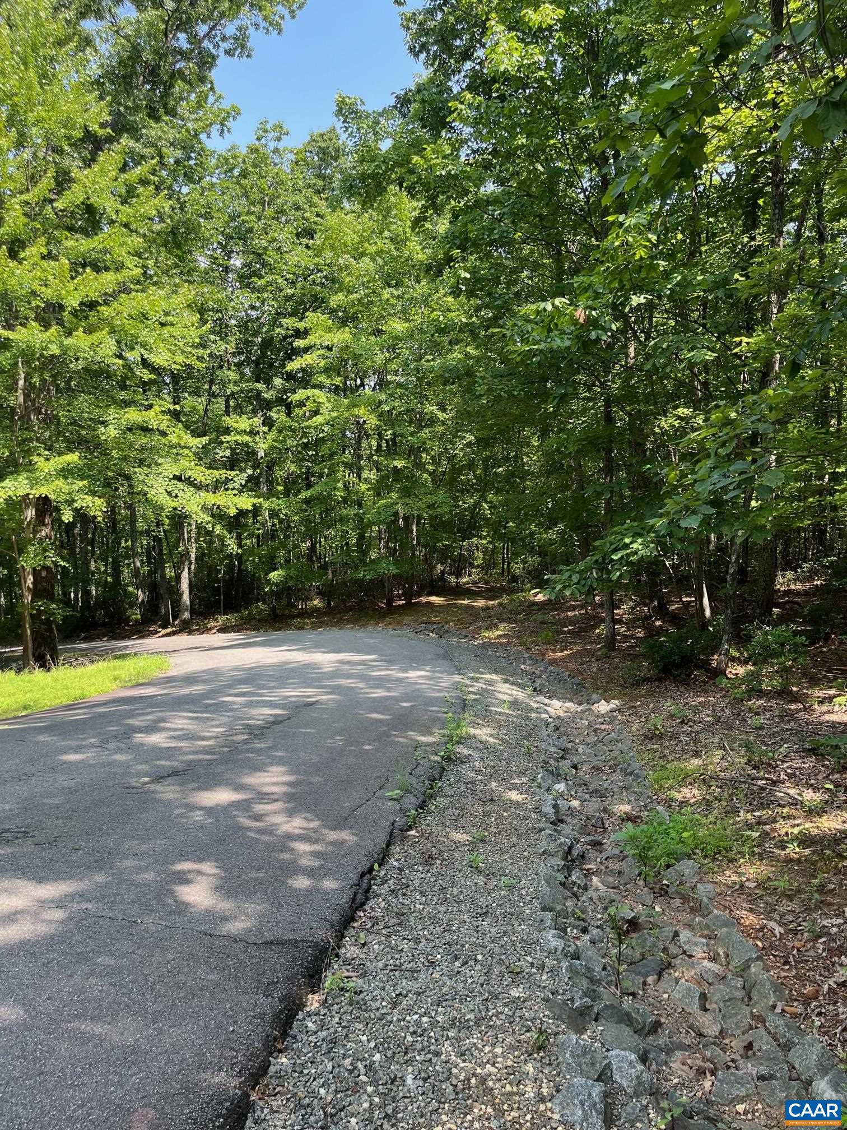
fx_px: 848
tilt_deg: -6.1
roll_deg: -0.7
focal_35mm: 26
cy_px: 565
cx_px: 424
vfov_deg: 67.3
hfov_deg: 53.1
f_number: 1.6
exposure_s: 1/399
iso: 50
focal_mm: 5.1
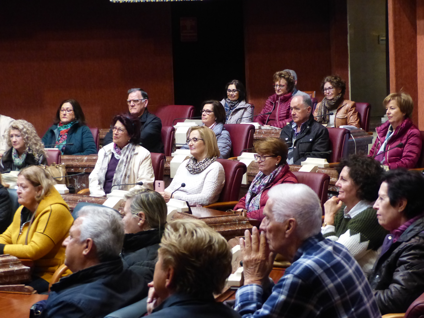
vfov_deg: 17.8
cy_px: 159
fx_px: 1017
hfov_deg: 23.6
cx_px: 212
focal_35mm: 83
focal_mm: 15
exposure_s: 1/40
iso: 800
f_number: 2.8
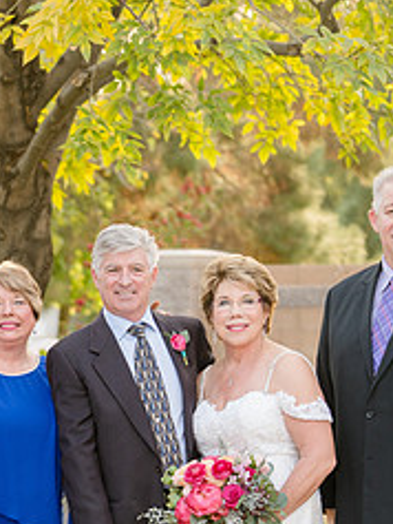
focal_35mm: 233
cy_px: 392
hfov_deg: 6.4
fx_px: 3524
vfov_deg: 8.5
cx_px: 86
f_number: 4
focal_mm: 99
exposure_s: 1/320
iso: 640
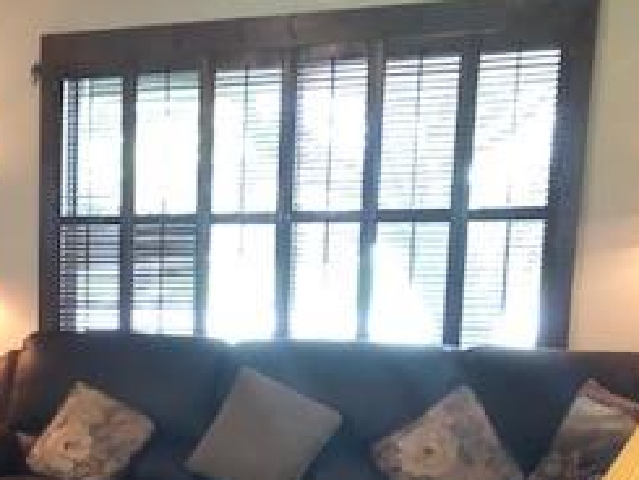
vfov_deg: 19.4
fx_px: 1348
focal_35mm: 73
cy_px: 519
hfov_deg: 24.7
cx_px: -78
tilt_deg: -13.4
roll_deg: +1.9
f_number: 1.8
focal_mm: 3.99
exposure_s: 1/60
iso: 400
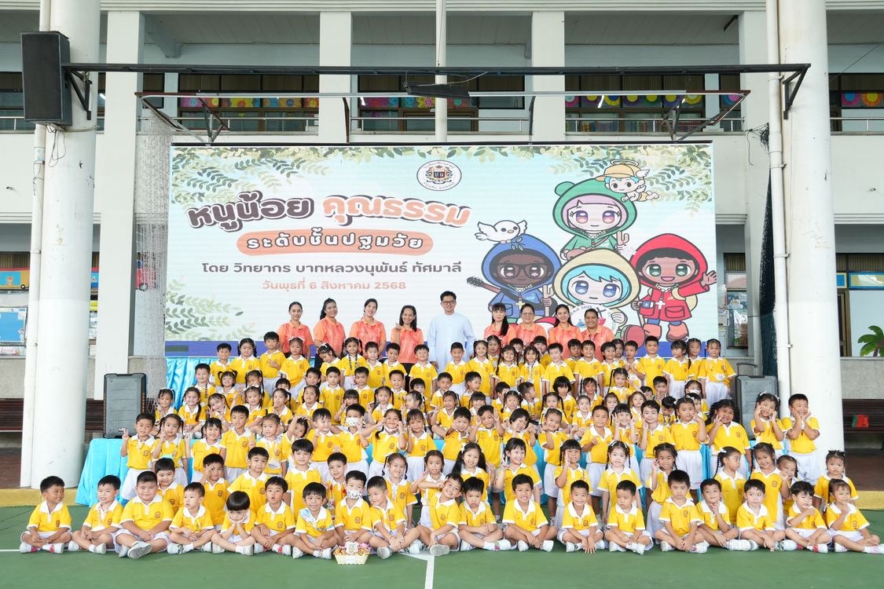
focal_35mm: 34
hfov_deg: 55.1
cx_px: 442
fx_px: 847
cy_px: 294
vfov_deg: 38.4
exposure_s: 1/125
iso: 1250
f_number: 6.3
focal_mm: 23
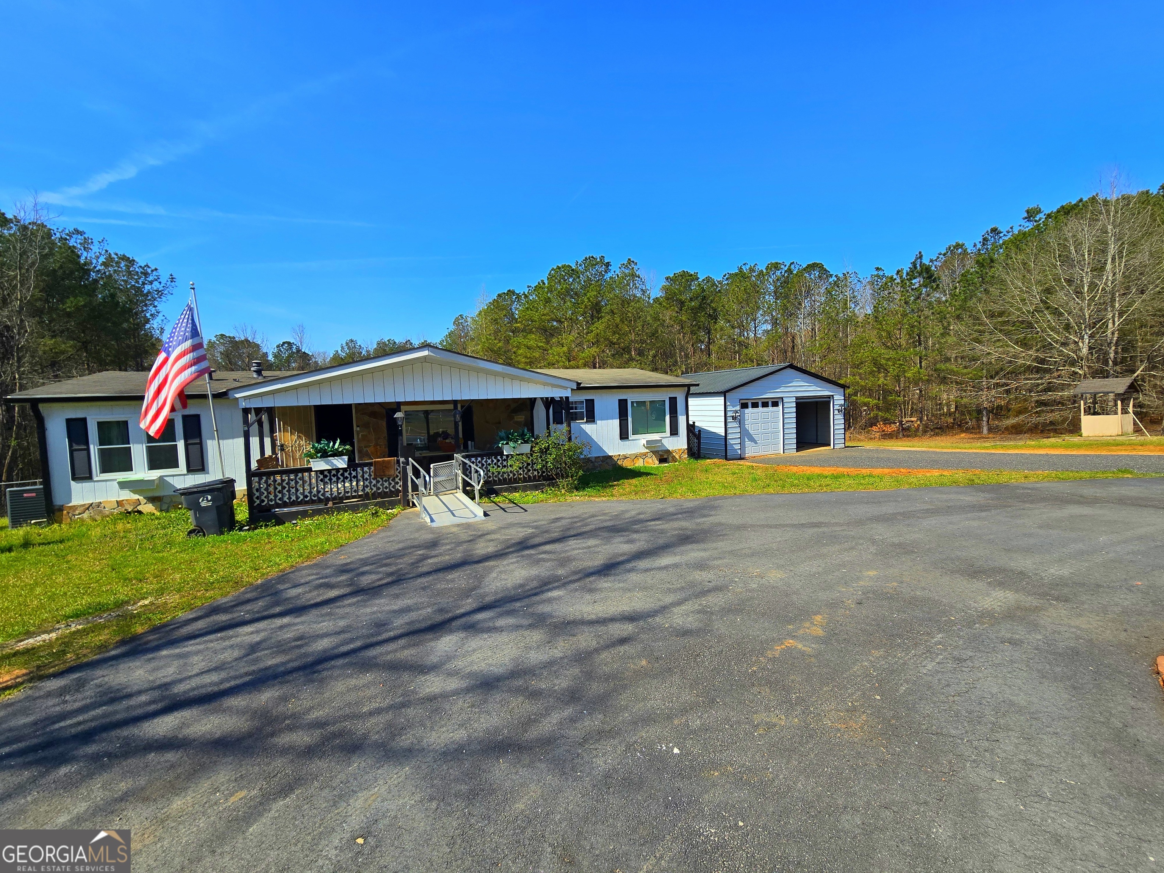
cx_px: 582
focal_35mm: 13
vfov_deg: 89.9
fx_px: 437
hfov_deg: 106.2
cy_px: 436
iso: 50
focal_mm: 2.2
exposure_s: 1/2500
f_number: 2.2
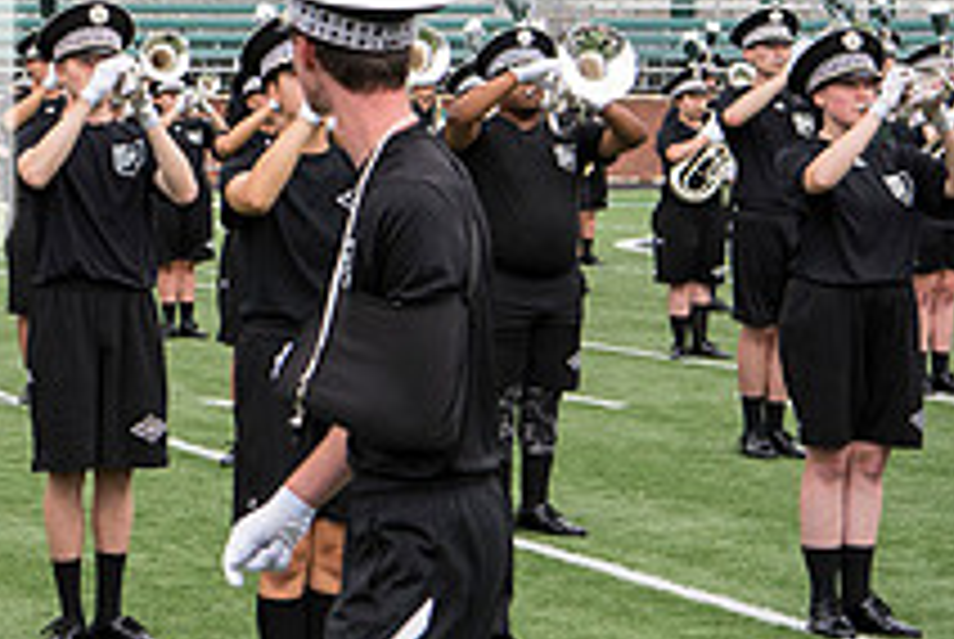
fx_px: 3768
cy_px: 155
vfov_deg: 9.7
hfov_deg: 13.8
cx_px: -324
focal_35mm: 142
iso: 640
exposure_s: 1/1600
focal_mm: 52
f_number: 5.6
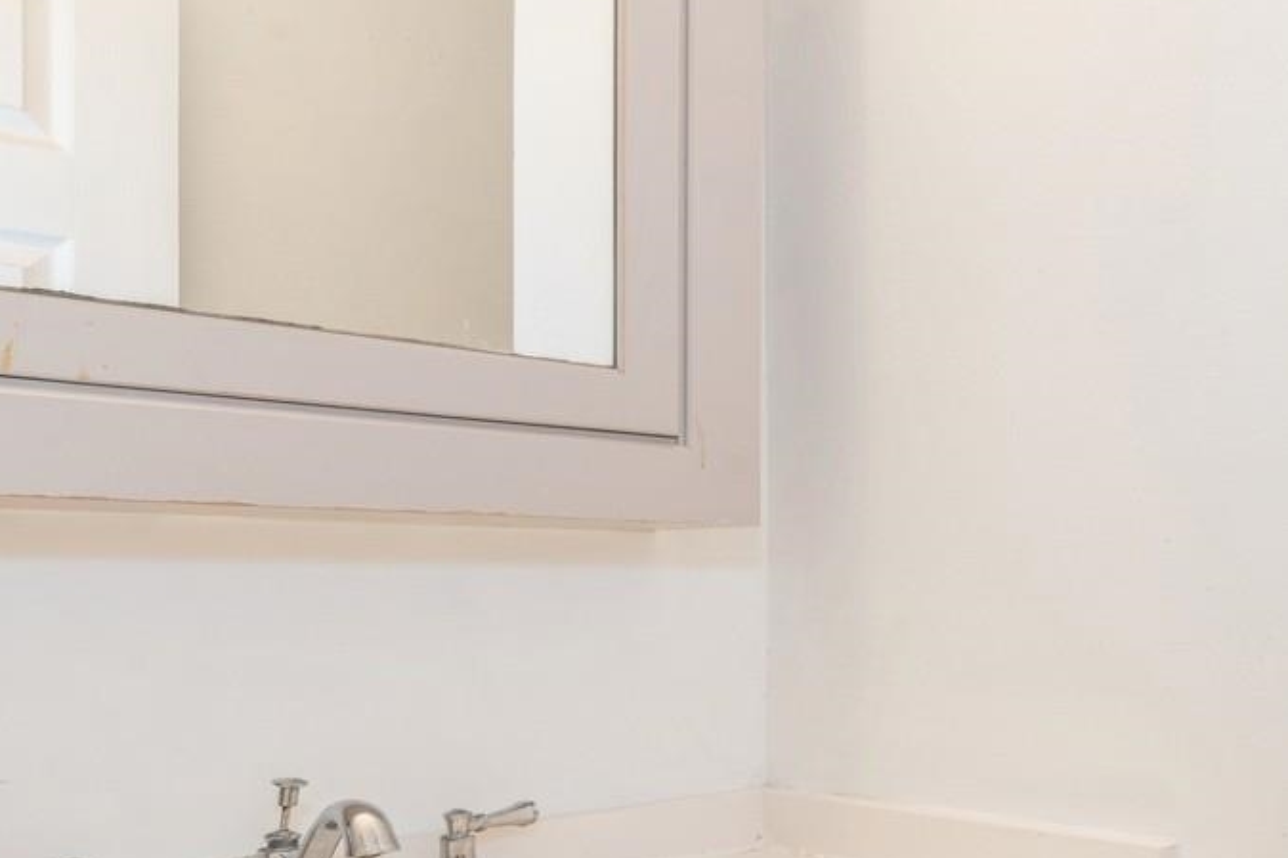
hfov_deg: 43.0
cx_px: 1313
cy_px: 604
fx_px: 1359
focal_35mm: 38
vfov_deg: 34.5
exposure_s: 1
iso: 100
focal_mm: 16
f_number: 11
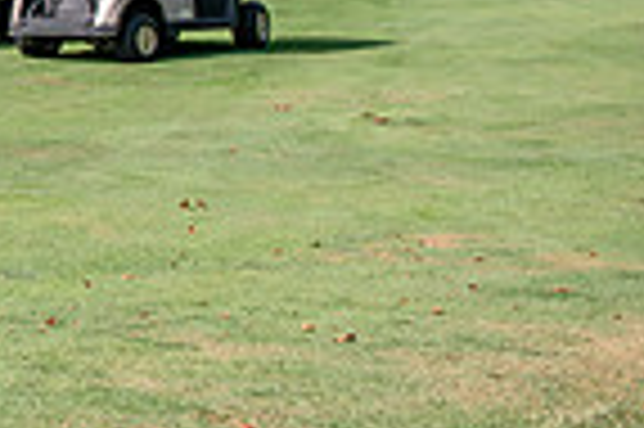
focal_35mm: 118
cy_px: -83
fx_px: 2108
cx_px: -590
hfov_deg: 14.7
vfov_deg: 11.4
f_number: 3.5
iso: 80
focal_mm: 29
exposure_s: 1/800
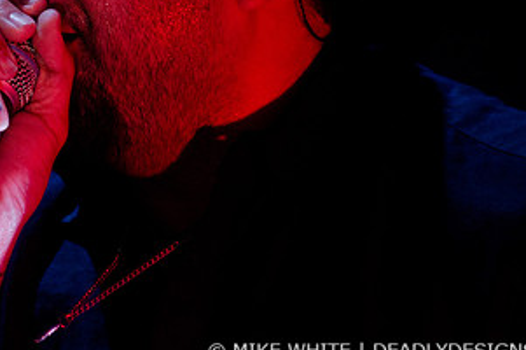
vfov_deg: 6.8
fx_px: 2948
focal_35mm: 202
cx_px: 87
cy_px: 30
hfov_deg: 10.2
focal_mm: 70
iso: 1600
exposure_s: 1/250
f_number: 2.8
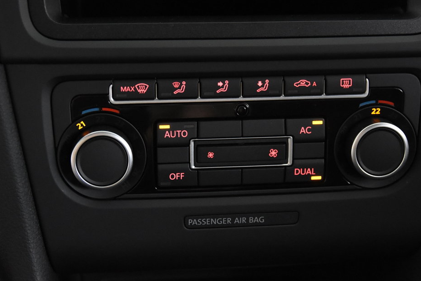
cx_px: 224
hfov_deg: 24.5
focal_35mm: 83
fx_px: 971
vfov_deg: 16.5
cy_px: 125
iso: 5000
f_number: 3.5
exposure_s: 1/60
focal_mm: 40
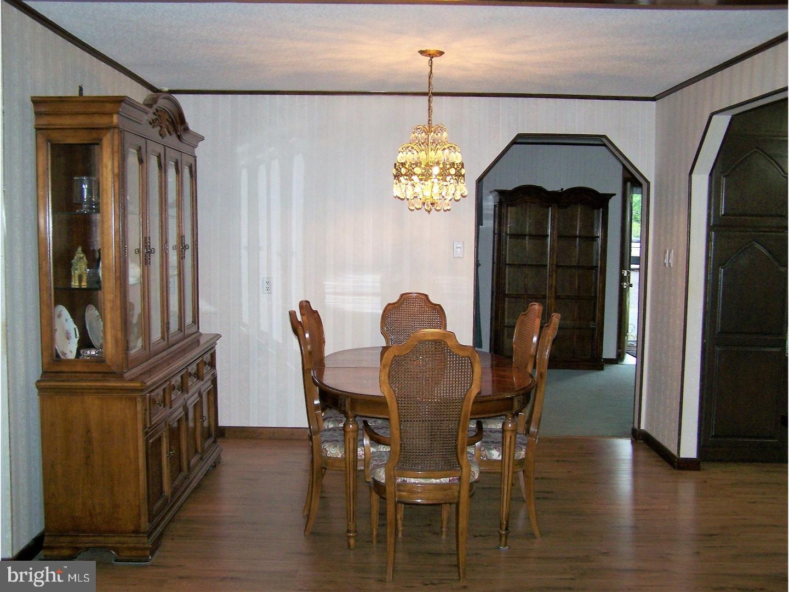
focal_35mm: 38
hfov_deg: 49.0
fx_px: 866
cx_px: 394
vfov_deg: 37.7
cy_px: 296
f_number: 2.8
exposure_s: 1/60
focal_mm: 6.3
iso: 160
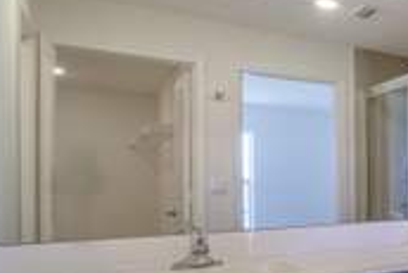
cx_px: 496
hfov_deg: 37.0
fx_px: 442
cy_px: 193
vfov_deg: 33.8
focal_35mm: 39
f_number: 22
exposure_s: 1/40
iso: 400
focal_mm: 14
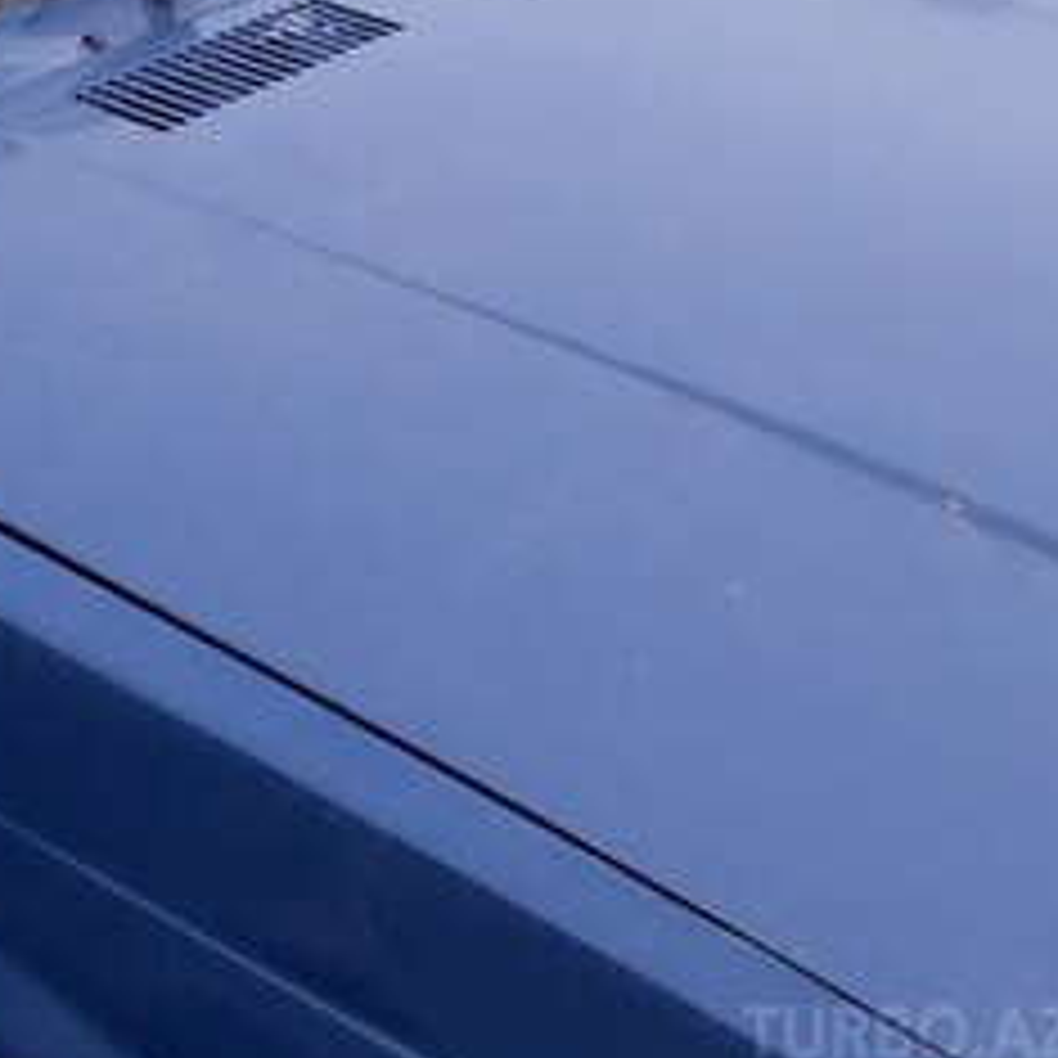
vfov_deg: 24.5
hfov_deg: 22.5
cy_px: -2
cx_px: -383
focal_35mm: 67
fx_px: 2317
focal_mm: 3.6
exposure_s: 1/393
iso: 40
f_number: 1.9
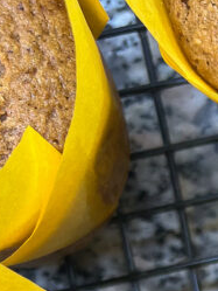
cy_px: 508
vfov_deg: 15.9
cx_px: 439
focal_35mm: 107
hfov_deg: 12.2
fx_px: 898
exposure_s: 1/120
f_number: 1.5
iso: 100
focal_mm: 5.7
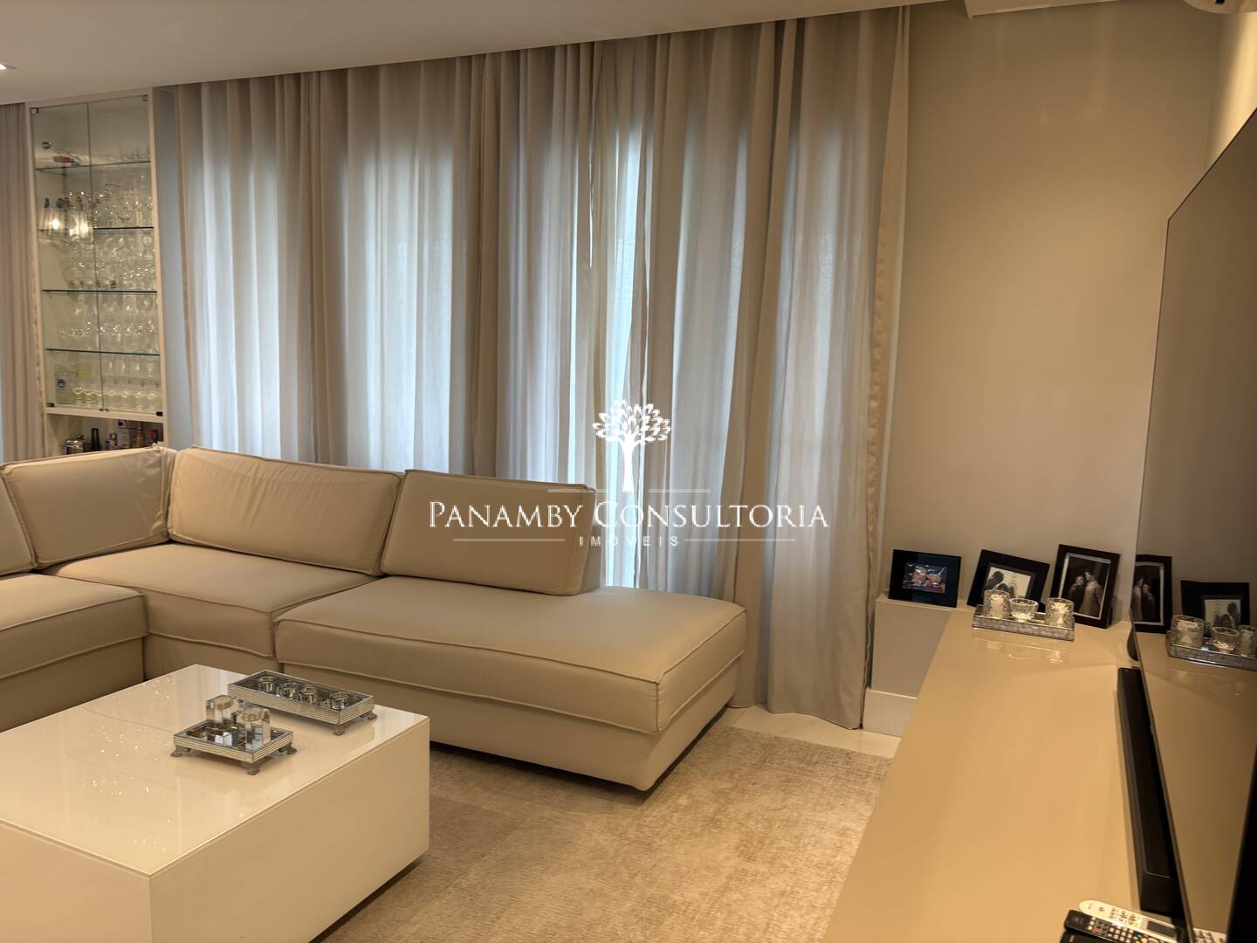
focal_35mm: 26
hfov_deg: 67.3
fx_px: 944
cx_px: 628
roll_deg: -2.0
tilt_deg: -7.8
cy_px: 472
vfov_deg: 53.1
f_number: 1.6
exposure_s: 1/60
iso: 100
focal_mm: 5.96
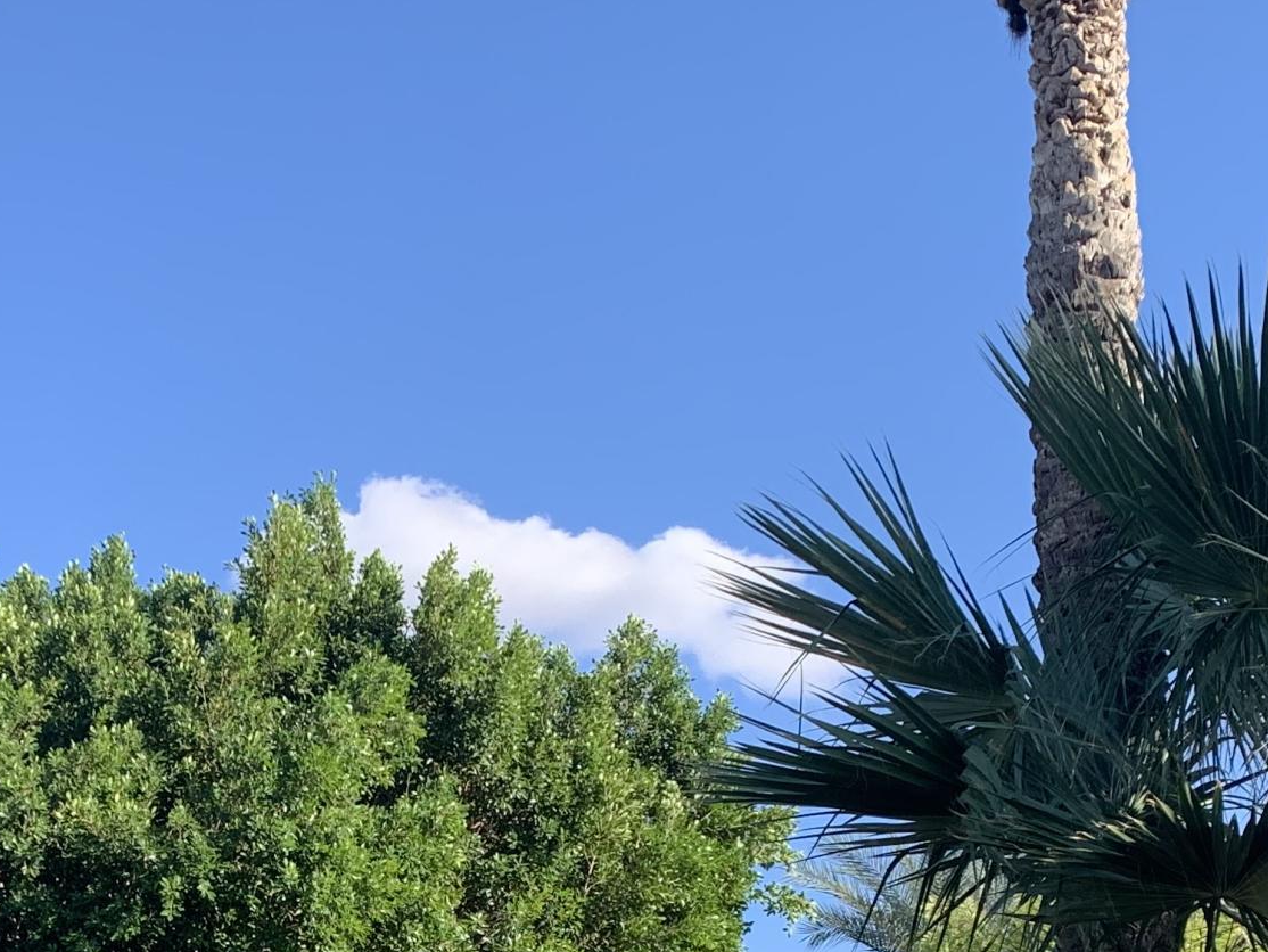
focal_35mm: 70
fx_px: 2565
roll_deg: +1.0
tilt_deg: +11.5
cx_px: 271
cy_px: 1097
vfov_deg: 19.9
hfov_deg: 27.3
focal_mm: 4.25
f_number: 1.8
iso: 25
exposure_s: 1/732
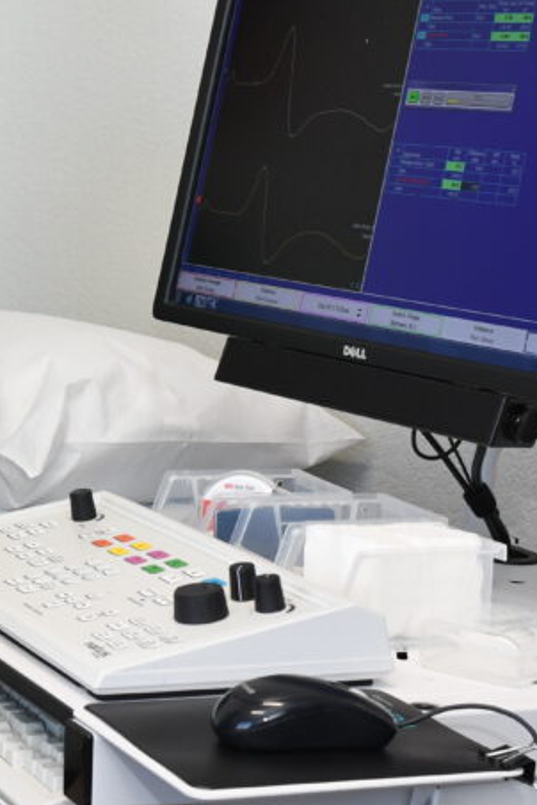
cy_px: 219
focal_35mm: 95
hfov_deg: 13.7
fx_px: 2125
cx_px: -235
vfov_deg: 21.3
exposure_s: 1/80
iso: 900
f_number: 7.1
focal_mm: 28
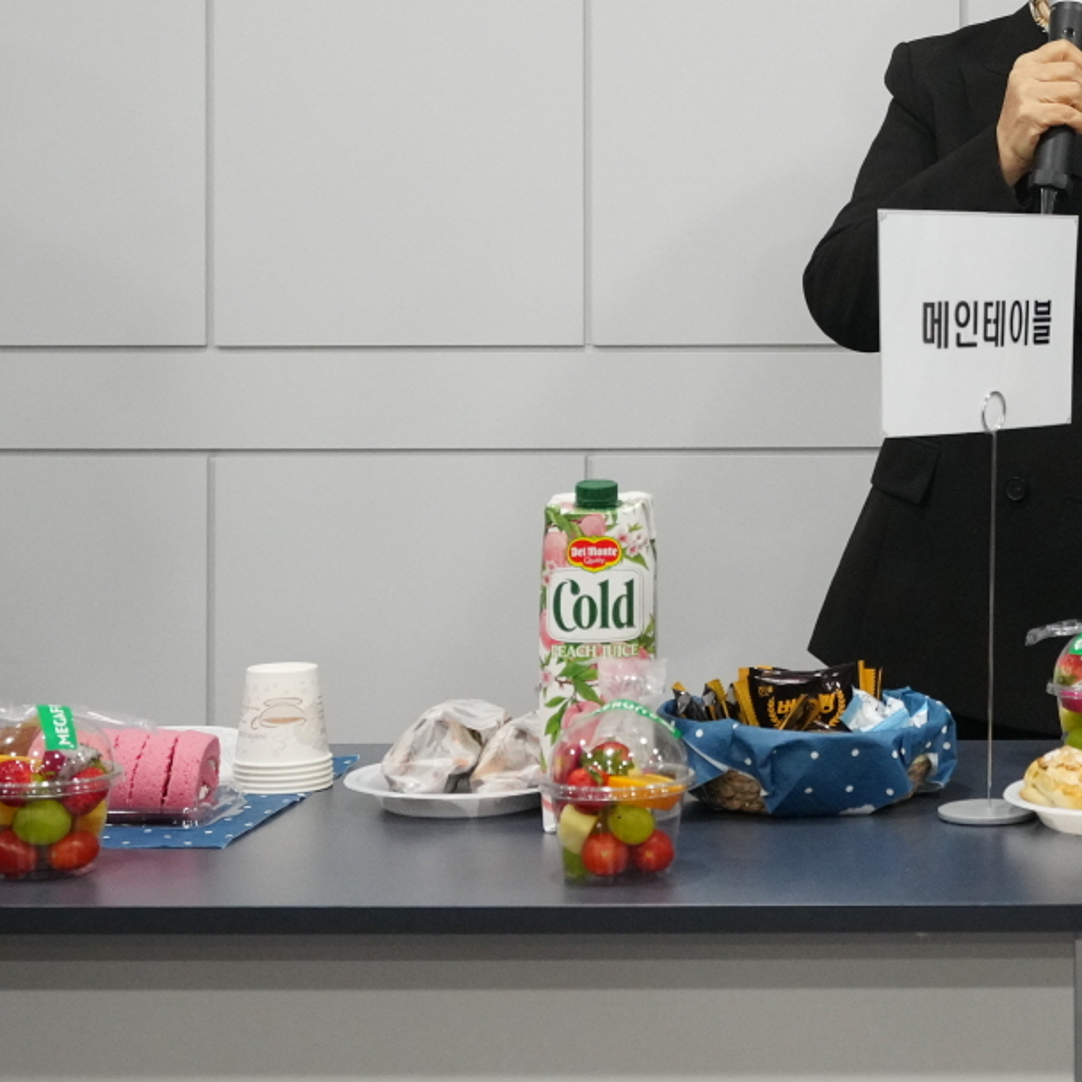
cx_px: 1201
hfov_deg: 18.9
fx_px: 3112
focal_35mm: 88
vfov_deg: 19.4
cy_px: 162
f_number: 4
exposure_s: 1/160
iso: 3200
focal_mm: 35
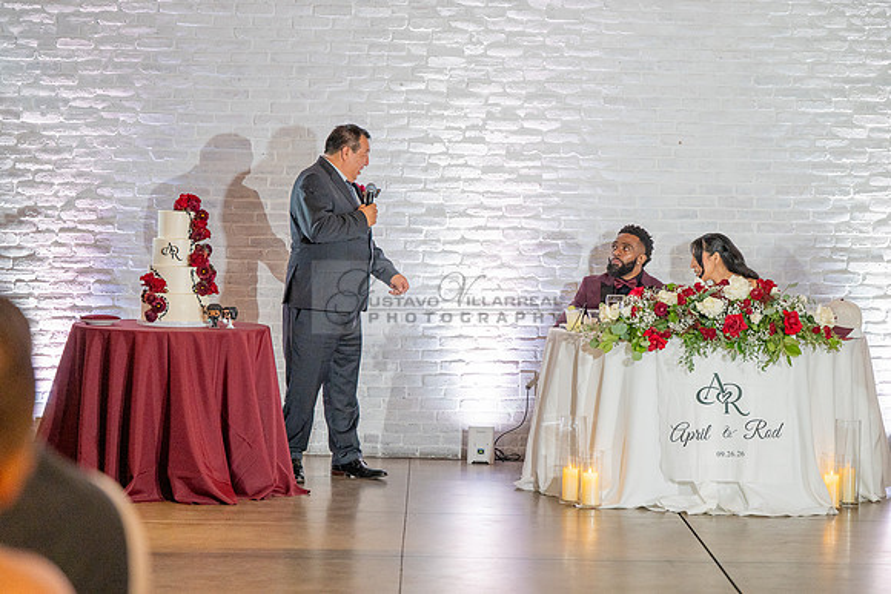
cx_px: 446
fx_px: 2302
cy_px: 297
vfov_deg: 14.7
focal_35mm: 93
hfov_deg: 21.9
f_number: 2.8
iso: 1600
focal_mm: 93
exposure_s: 1/320
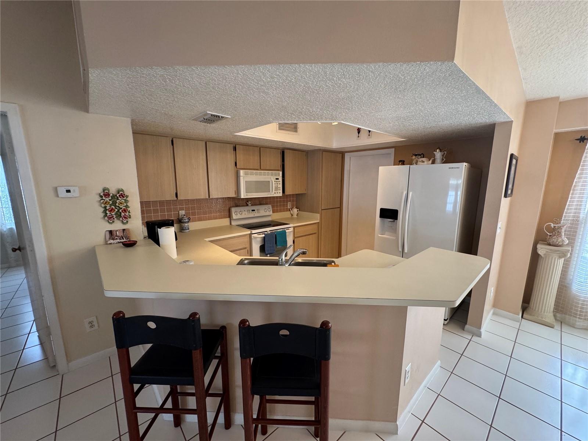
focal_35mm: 14
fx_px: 238
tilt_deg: -9.6
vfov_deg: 85.7
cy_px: 220
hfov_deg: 102.1
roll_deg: +0.4
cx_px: 294
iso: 200
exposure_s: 1/60
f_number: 2.2
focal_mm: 2.22
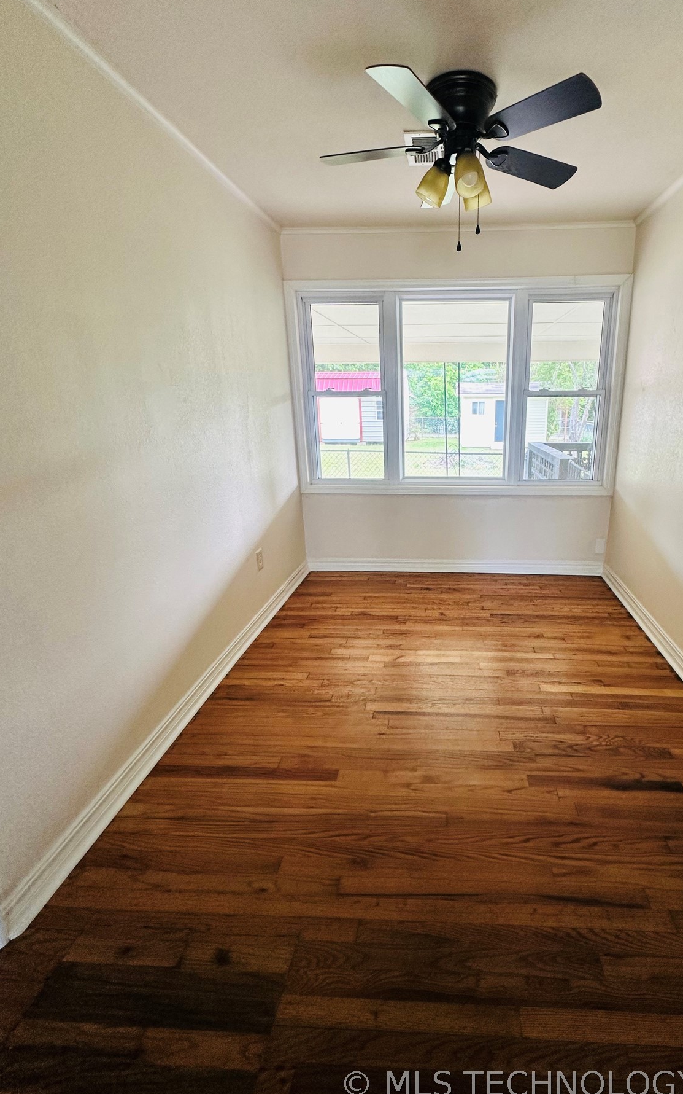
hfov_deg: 70.0
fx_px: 477
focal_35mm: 16
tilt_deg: -14.3
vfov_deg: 97.7
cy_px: 522
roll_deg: +0.3
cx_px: 430
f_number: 2.2
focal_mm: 2.22
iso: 160
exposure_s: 1/99
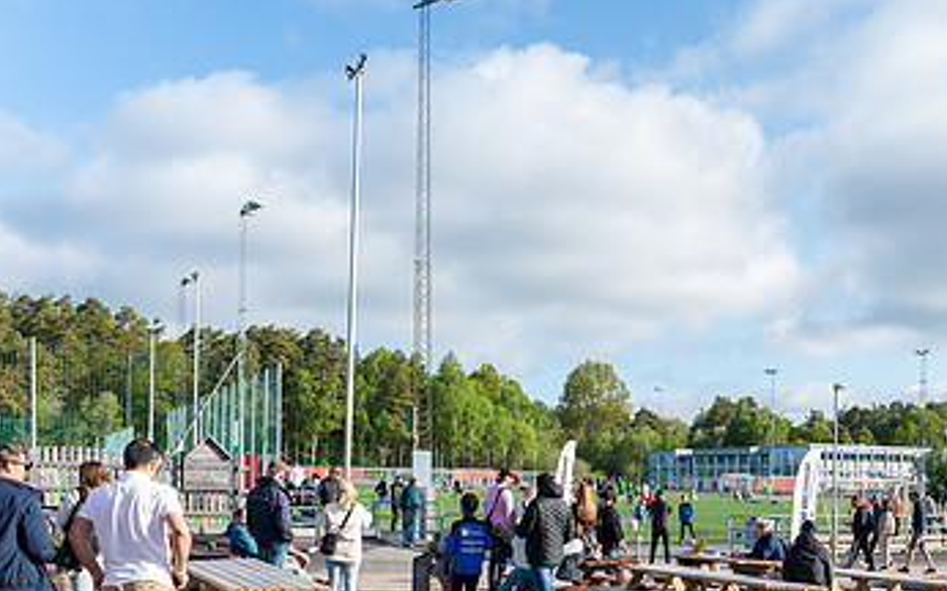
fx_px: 1058
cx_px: 638
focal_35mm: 41
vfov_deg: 30.0
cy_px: 521
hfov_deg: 47.4
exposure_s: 1/640
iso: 250
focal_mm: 24
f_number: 4
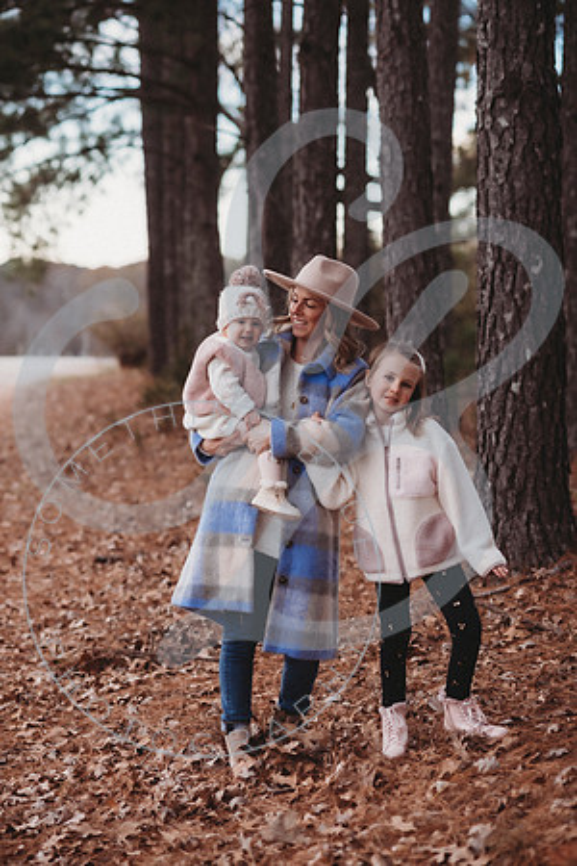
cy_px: 433
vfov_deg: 23.9
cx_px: 288
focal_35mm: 85
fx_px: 2043
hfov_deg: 16.1
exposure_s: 1/160
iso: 400
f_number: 2.8
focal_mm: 85
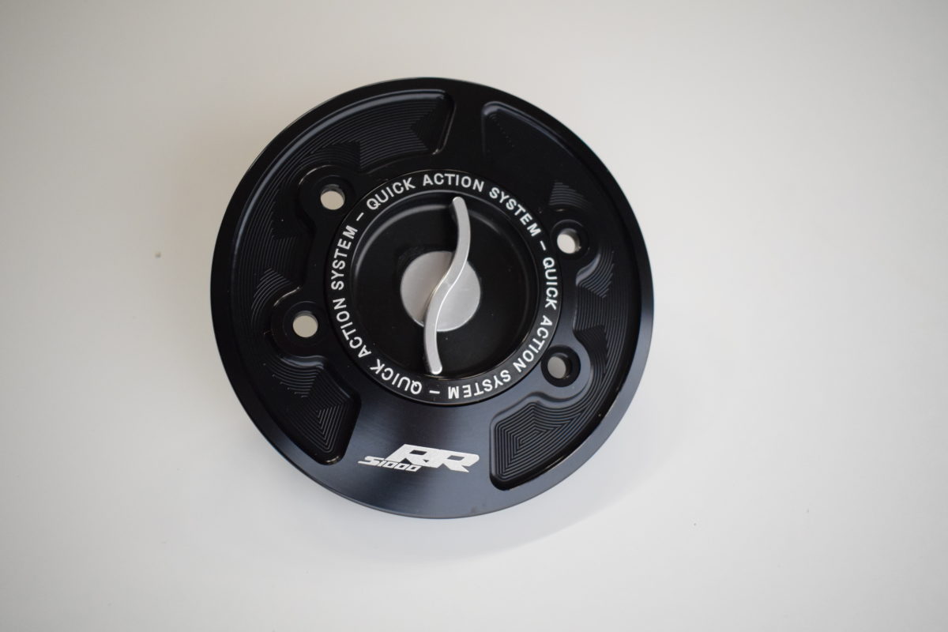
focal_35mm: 38
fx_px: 987
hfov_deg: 51.3
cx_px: 474
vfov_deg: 35.5
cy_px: 316
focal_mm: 25
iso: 2500
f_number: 4
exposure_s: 1/125
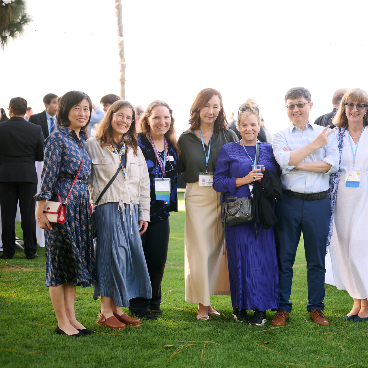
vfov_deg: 26.9
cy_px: 184
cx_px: 244
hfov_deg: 26.7
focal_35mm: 64
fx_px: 770
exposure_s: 1/400
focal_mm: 50
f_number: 2
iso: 250
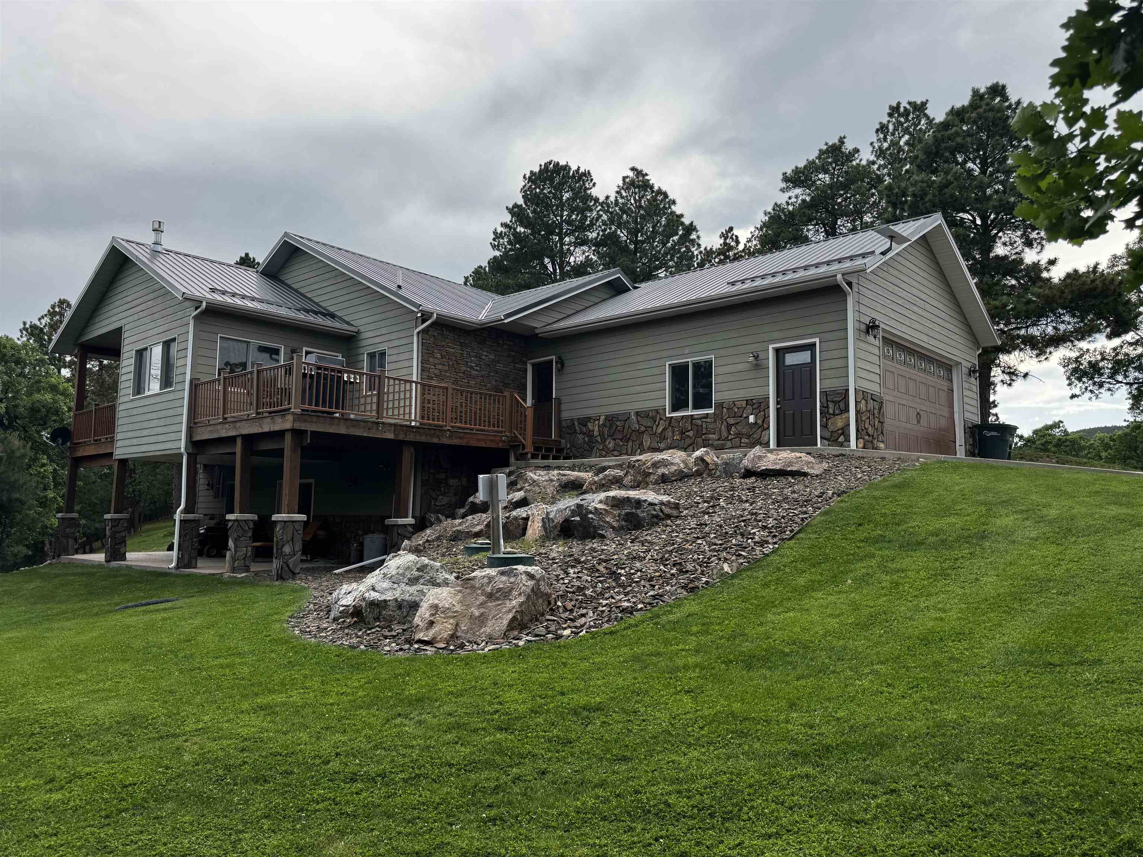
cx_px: 572
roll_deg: -0.5
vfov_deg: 56.8
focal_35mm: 24
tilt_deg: +5.4
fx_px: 792
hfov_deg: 71.6
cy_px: 428
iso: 80
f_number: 1.78
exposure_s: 1/1193
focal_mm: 6.76
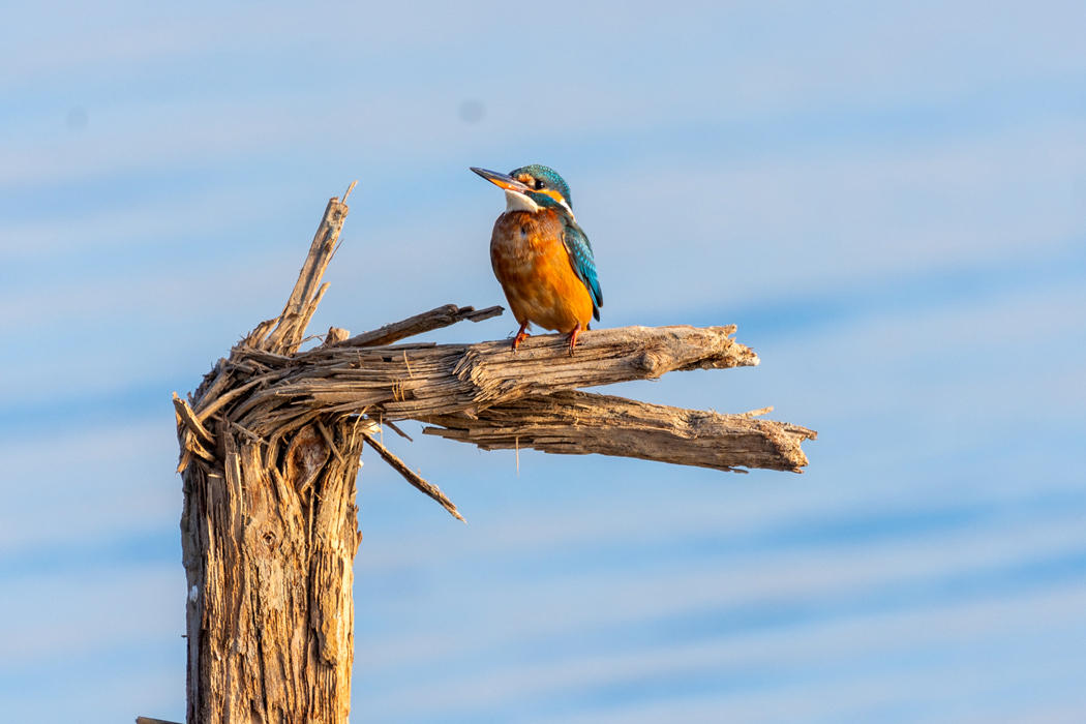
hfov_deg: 2.3
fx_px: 27148
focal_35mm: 900
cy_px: 362
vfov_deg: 1.5
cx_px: 543
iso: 250
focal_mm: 600
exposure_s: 1/500
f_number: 6.3
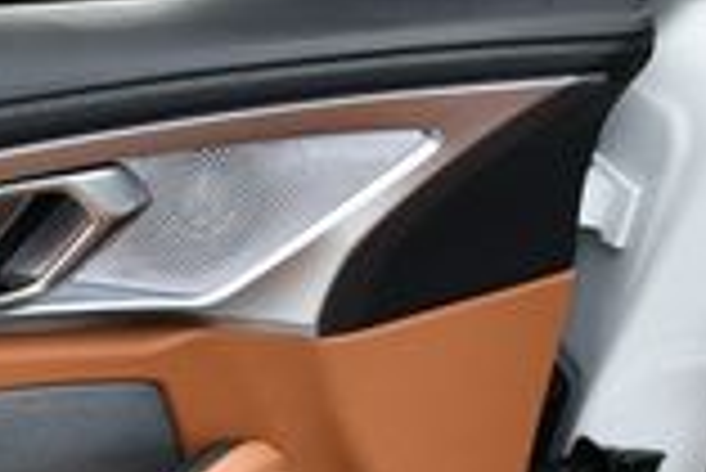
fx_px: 2885
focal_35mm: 147
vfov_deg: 9.1
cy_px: 742
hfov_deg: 12.3
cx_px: -706
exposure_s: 1/250
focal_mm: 18
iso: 280
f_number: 5.6
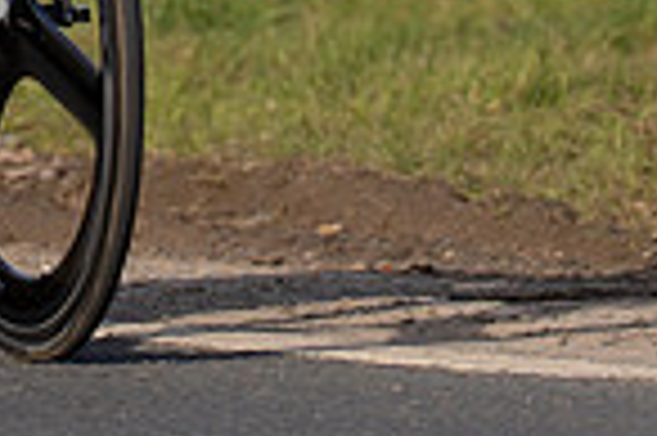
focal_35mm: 1443
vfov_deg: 0.9
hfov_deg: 1.4
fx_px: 26305
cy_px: -673
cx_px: -600
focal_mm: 185
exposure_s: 1/800
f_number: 4
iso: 100
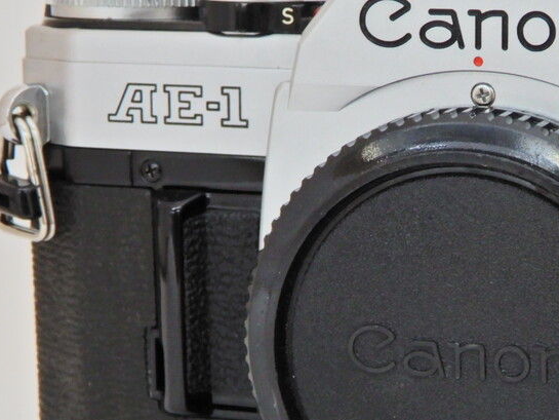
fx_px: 1599
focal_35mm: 99
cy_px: 257
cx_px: 526
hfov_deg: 19.4
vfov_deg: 14.9
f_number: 4
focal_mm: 8
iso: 180
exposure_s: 1/30
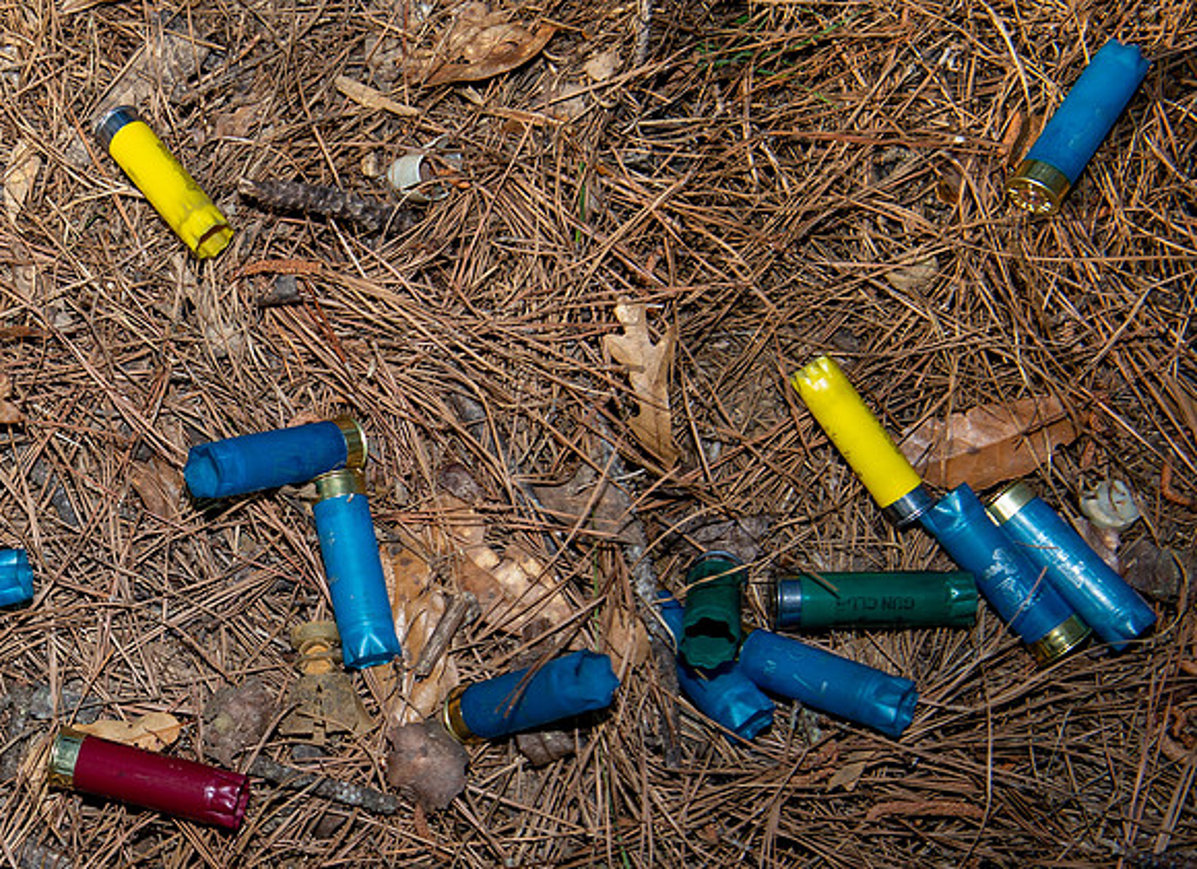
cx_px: 69
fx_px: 2692
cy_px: 594
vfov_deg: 18.3
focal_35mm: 79
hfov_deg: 24.2
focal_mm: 42
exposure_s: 1/250
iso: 50
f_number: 5
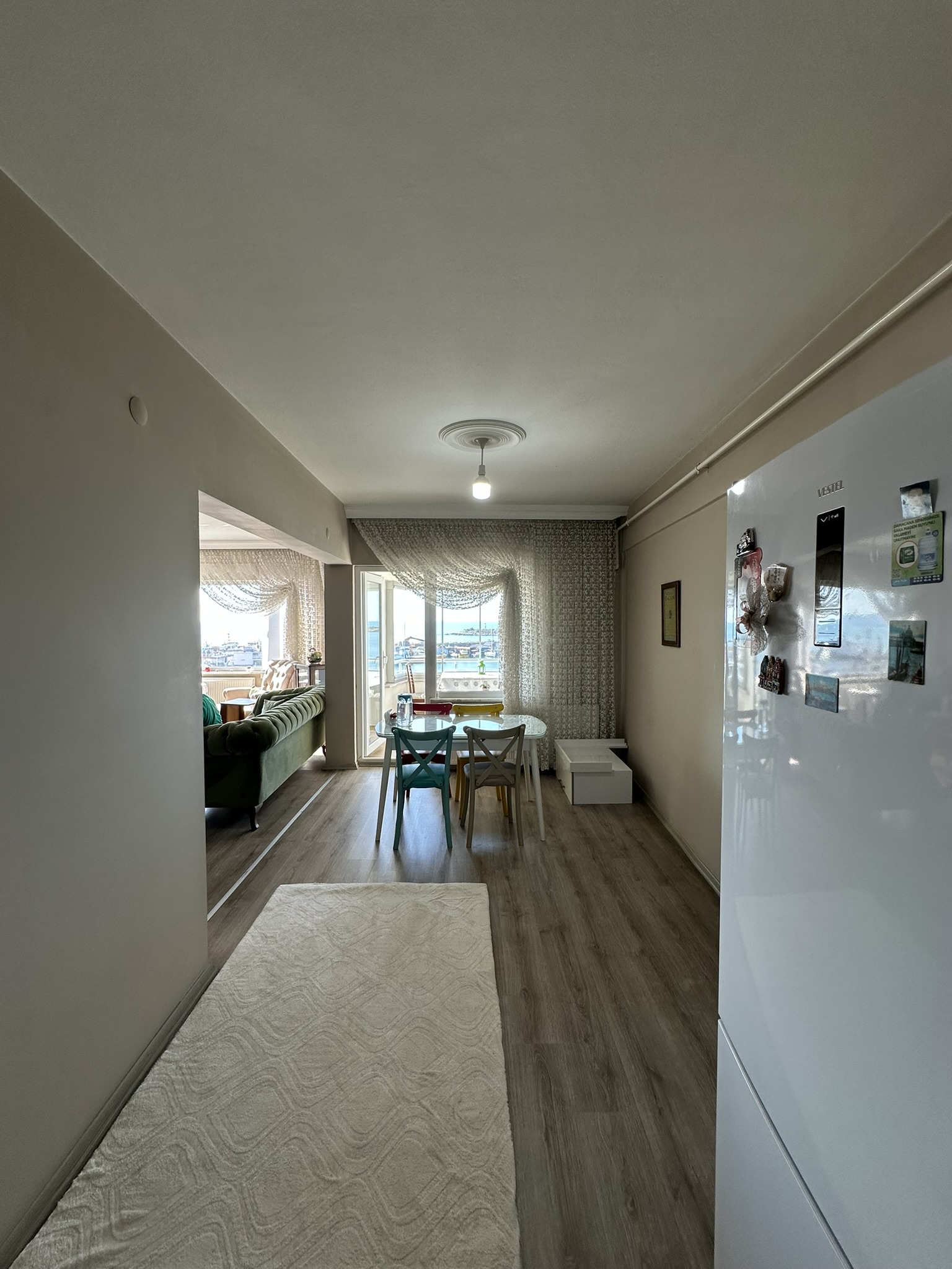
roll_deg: -0.9
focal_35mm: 14
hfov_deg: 85.7
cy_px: 634
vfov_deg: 102.1
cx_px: 476
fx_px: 513
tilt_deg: -1.6
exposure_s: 1/100
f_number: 2.2
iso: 50
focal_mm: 2.22
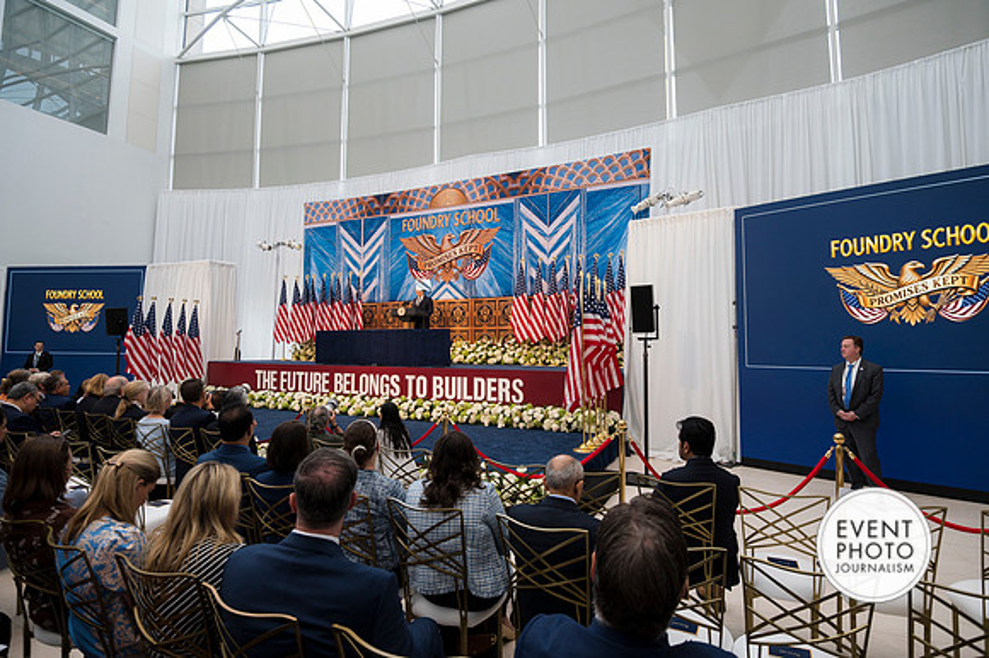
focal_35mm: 17
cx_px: 494
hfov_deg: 93.3
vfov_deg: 70.4
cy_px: 329
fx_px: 467
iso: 250
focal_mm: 17
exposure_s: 1/160
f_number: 4
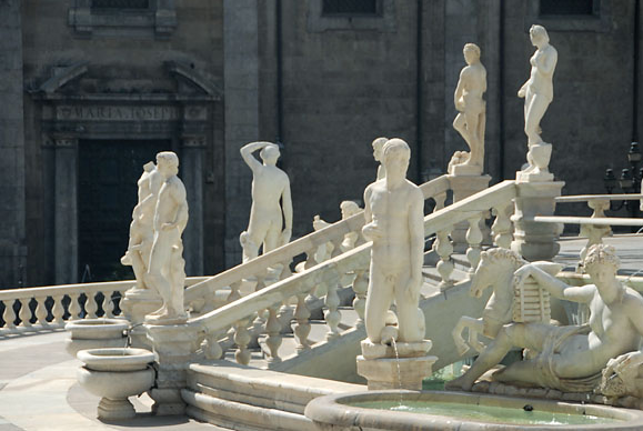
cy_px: 219
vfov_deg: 9.0
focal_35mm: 153
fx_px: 2729
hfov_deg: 13.4
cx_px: 326
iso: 400
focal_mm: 95
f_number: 5.3
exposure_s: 1/640
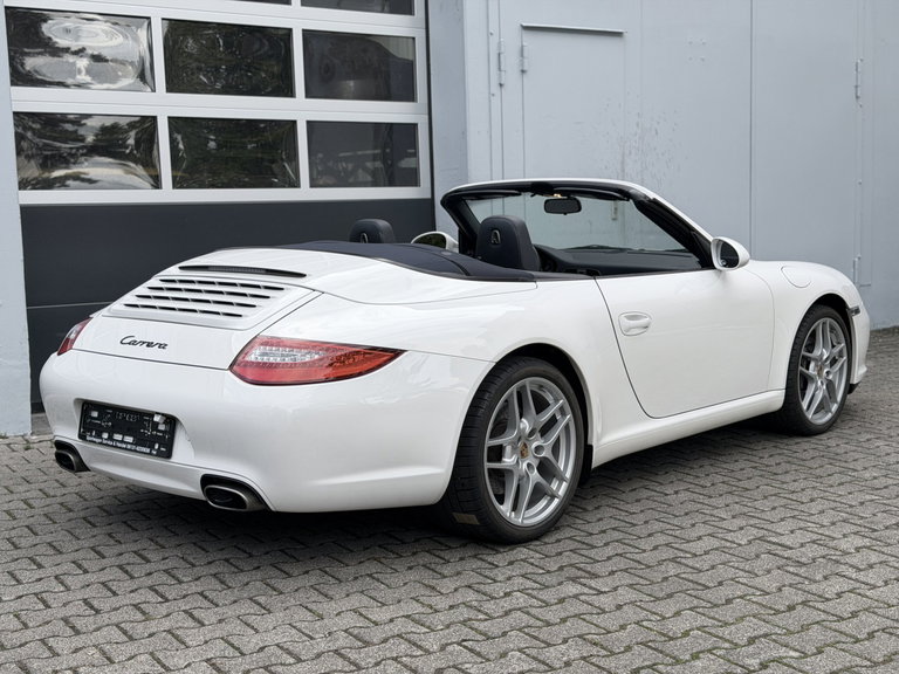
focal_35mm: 48
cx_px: 450
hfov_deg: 39.7
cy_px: 337
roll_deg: +1.9
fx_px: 1247
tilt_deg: -6.1
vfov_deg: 30.3
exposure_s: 1/865
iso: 64
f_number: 1.78
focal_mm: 6.76
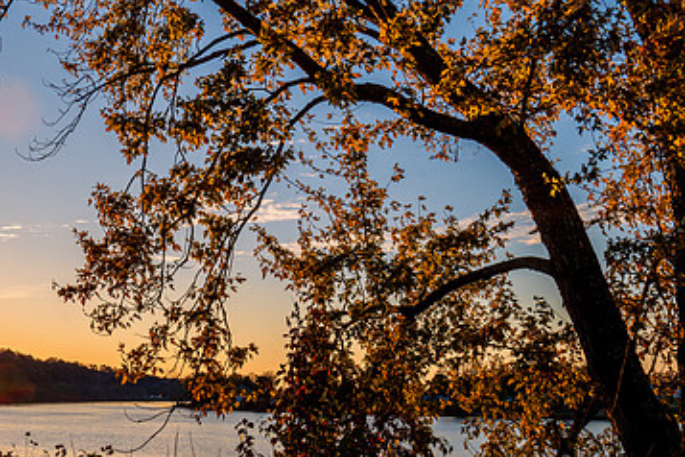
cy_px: 270
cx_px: 182
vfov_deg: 27.5
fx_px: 932
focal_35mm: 49
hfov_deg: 39.4
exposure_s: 1/80
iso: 100
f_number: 14
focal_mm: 20
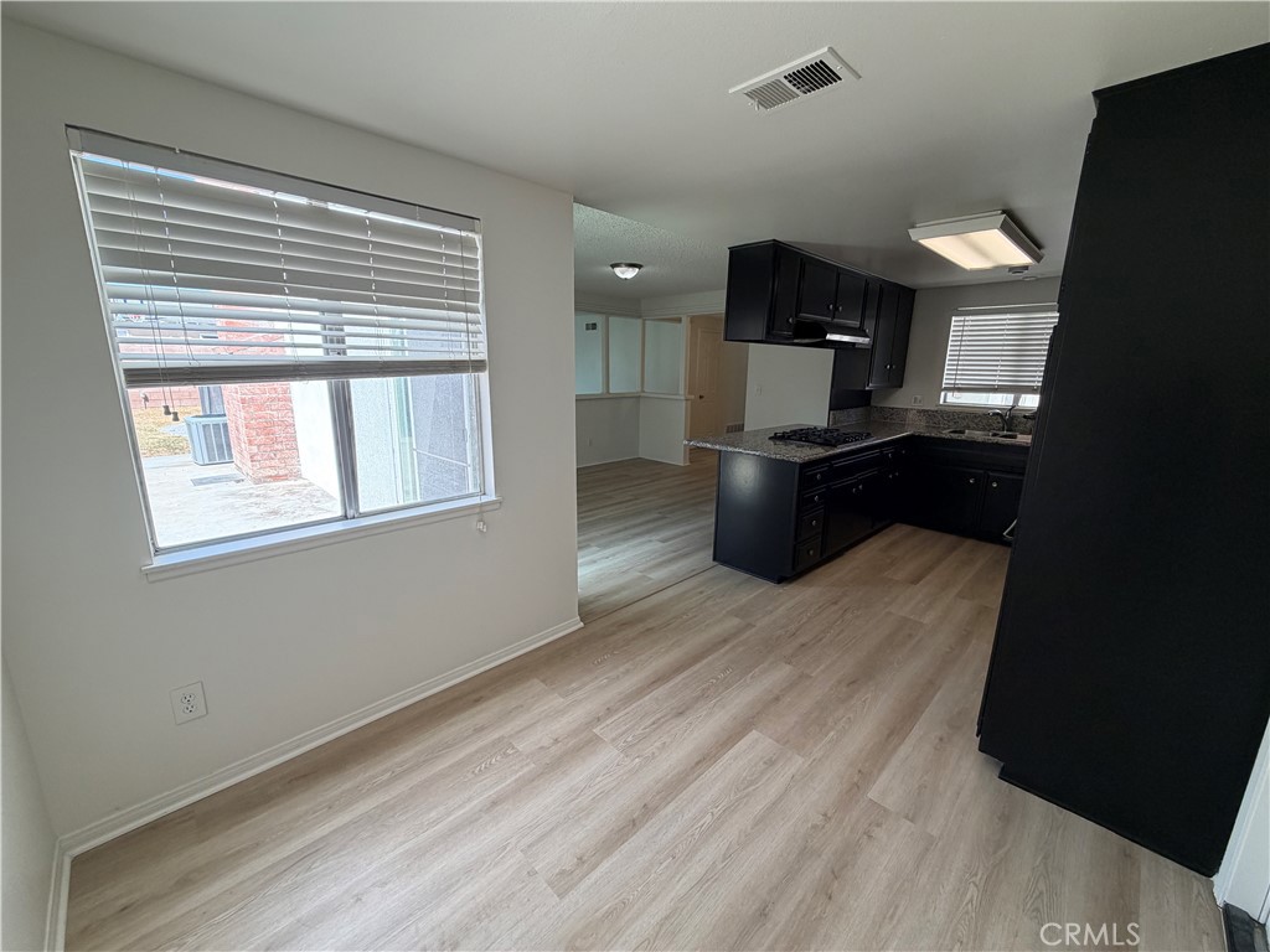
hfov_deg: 102.1
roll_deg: -0.6
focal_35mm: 14
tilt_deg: -12.6
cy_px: 476
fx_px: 514
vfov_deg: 85.7
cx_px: 635
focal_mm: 2.22
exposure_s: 1/120
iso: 80
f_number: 2.2
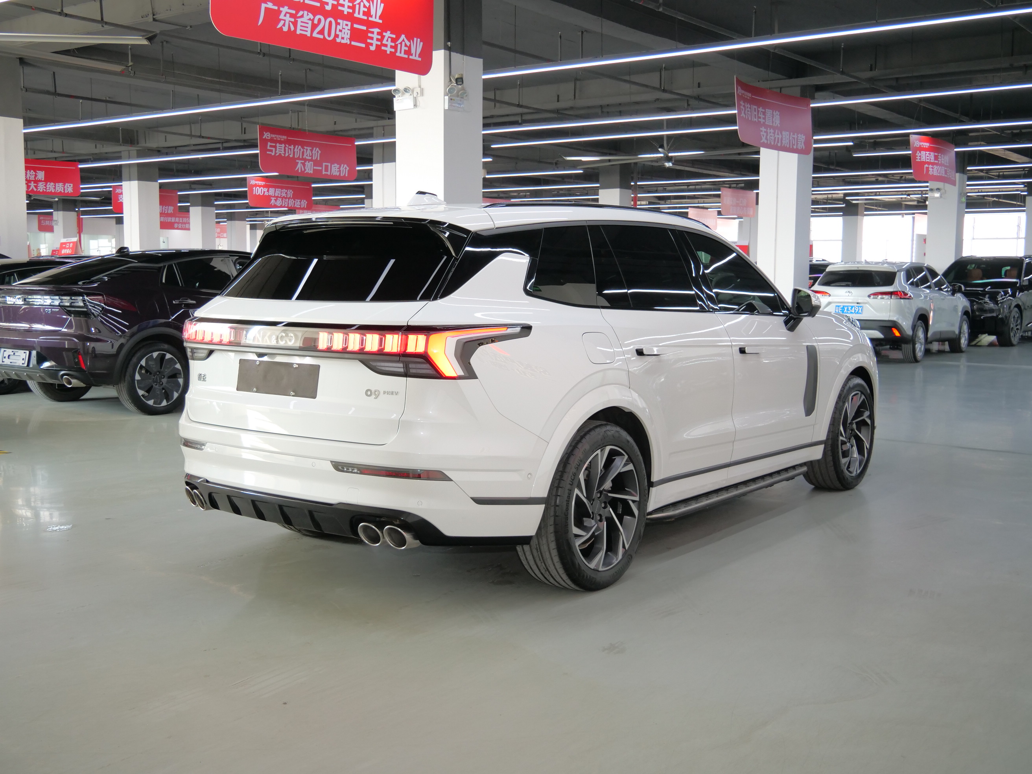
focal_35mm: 36
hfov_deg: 51.4
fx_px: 1073
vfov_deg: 39.7
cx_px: 516
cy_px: 387
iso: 800
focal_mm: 18
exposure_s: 1/30
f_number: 3.9
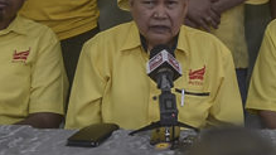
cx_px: 186
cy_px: 0
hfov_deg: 20.5
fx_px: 761
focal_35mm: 104
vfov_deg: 11.5
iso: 1000
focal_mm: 32
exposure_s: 1/125
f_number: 2.8
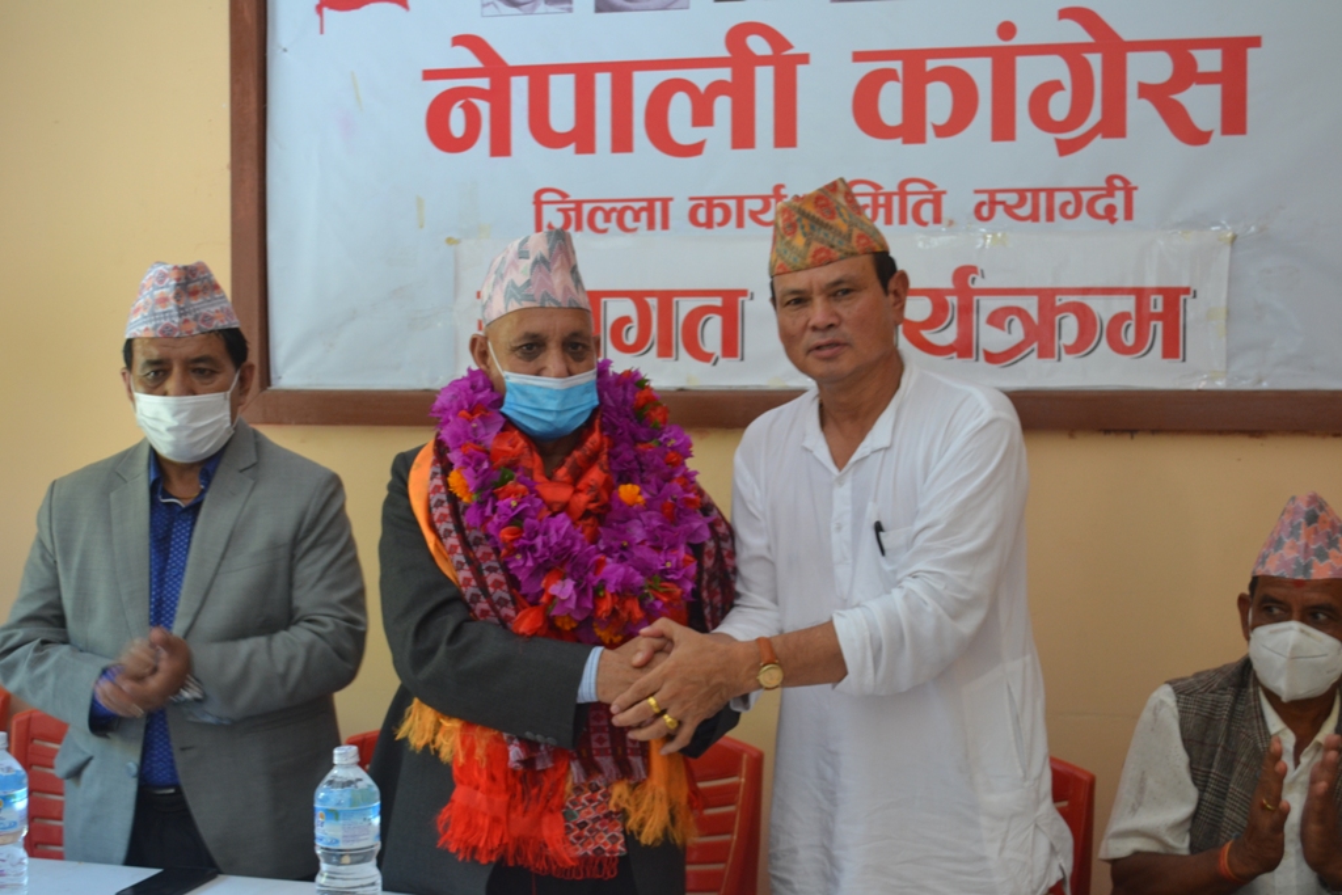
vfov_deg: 28.1
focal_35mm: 48
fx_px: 1789
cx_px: 671
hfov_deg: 41.1
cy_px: 448
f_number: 4.8
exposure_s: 1/20
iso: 400
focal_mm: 32
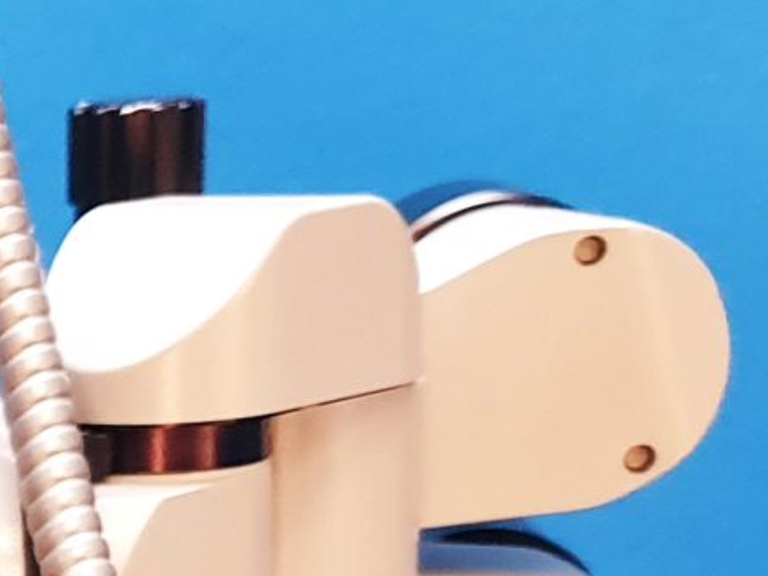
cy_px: 1161
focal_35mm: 151
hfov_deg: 11.3
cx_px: -967
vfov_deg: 9.2
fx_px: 3351
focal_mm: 4.3
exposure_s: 1/50
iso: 200
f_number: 1.5
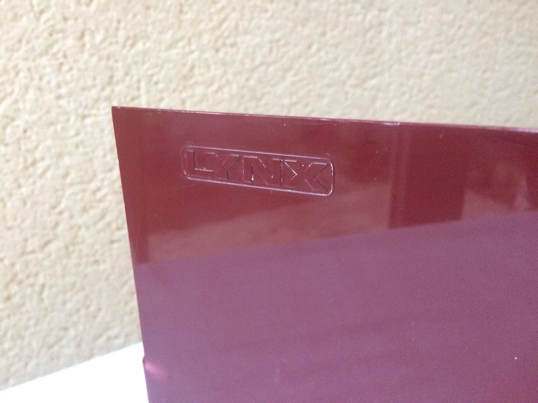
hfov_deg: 61.7
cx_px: 269
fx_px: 451
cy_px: 202
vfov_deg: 48.2
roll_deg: +1.4
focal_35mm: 29
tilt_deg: -22.1
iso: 320
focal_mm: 4.15
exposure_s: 1/17
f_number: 2.2
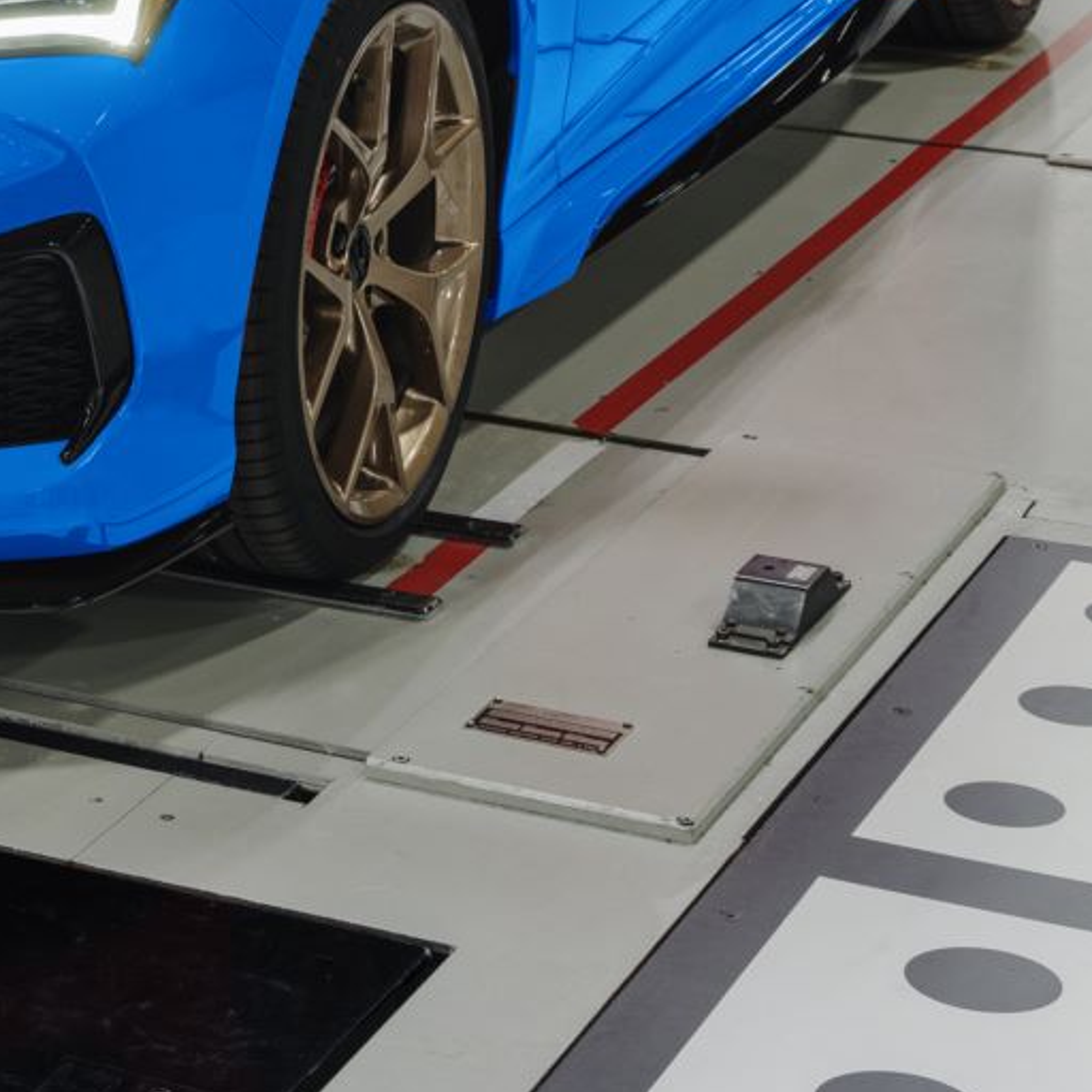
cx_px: -316
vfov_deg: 14.5
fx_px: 4140
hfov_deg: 14.4
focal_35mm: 116
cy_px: -228
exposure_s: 1/8
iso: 400
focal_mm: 44
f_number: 8
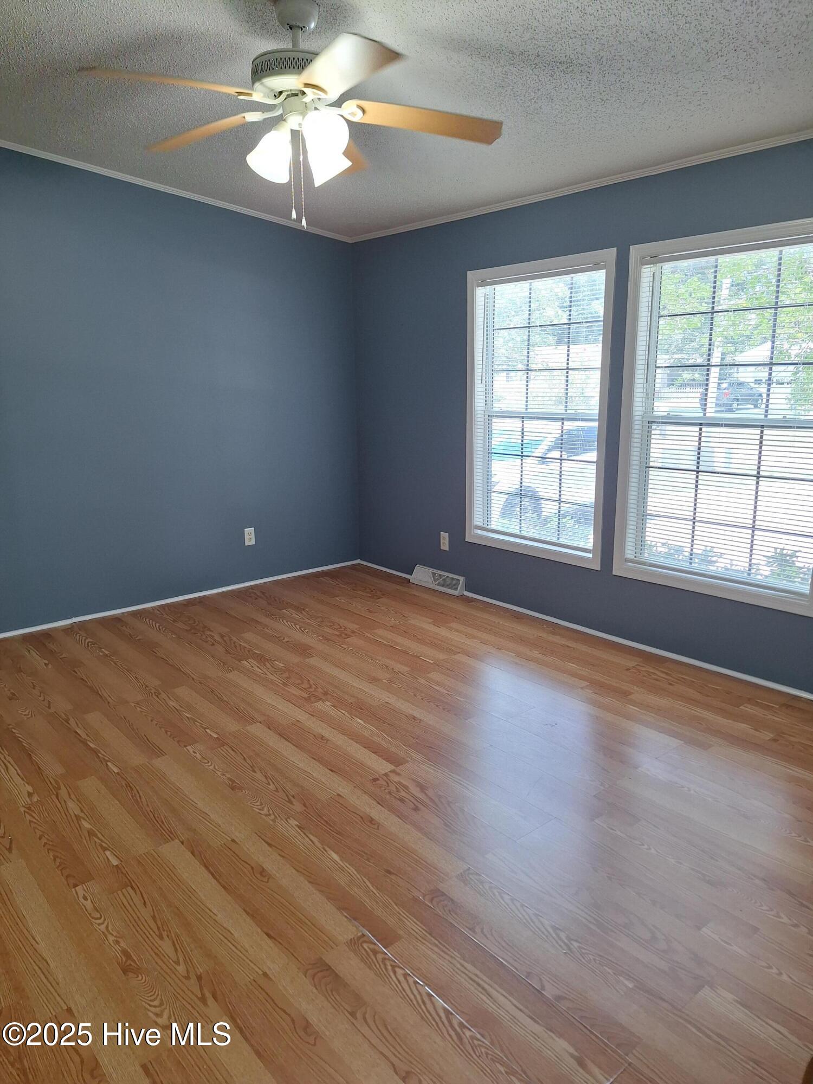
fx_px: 720
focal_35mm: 23
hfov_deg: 58.9
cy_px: 542
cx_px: 406
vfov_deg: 73.9
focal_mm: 5.54
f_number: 1.8
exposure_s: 1/60
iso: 50
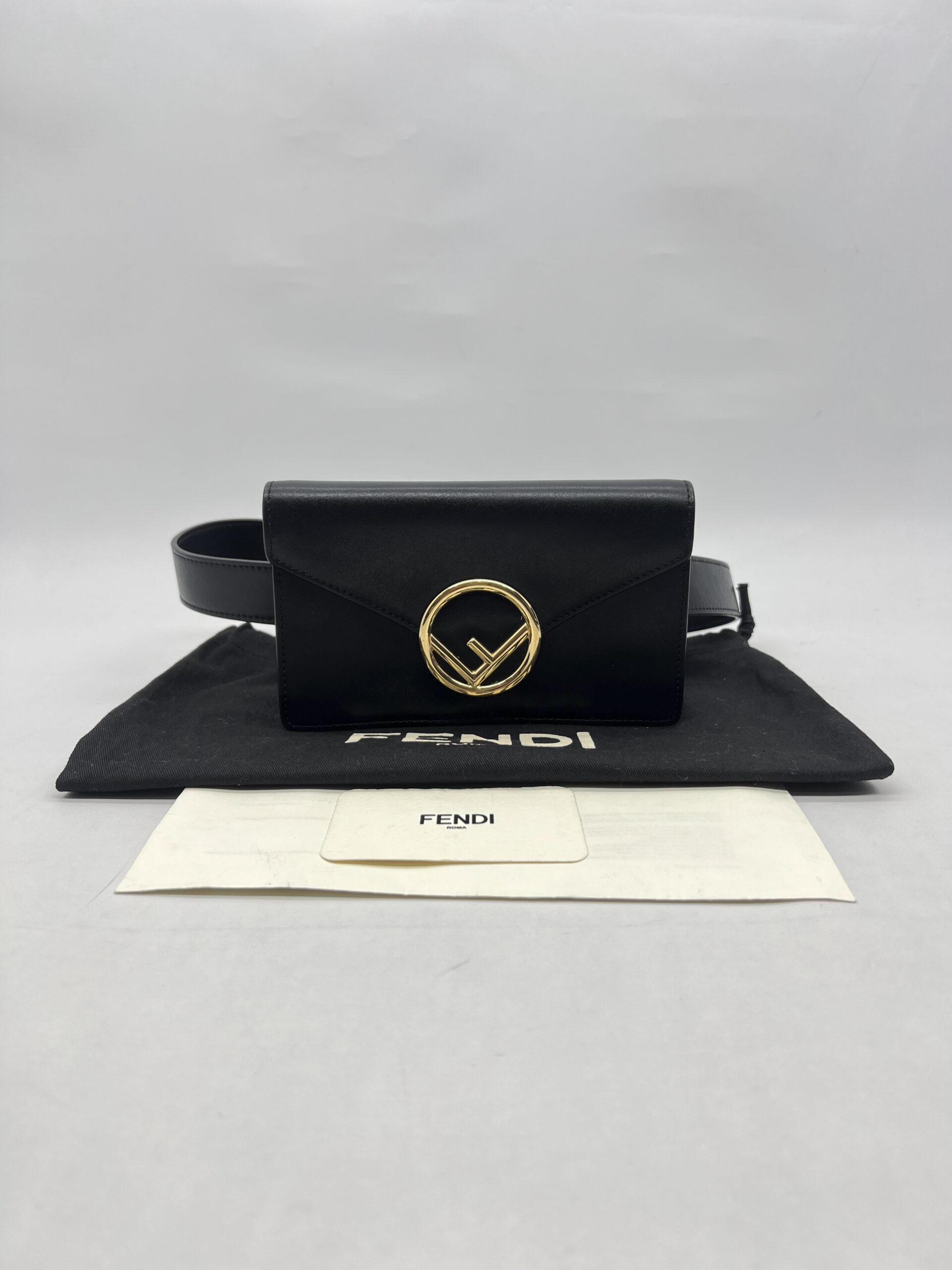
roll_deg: +0.5
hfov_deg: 53.1
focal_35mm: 26
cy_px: 635
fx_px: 953
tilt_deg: -14.4
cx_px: 476
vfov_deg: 67.3
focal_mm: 5.7
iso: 32
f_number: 1.5
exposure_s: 1/124
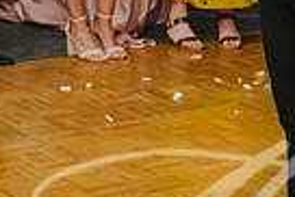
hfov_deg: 8.6
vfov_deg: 5.7
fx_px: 1961
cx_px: 247
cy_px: -10
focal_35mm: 239
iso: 1250
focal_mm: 56
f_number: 2.8
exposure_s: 1/80
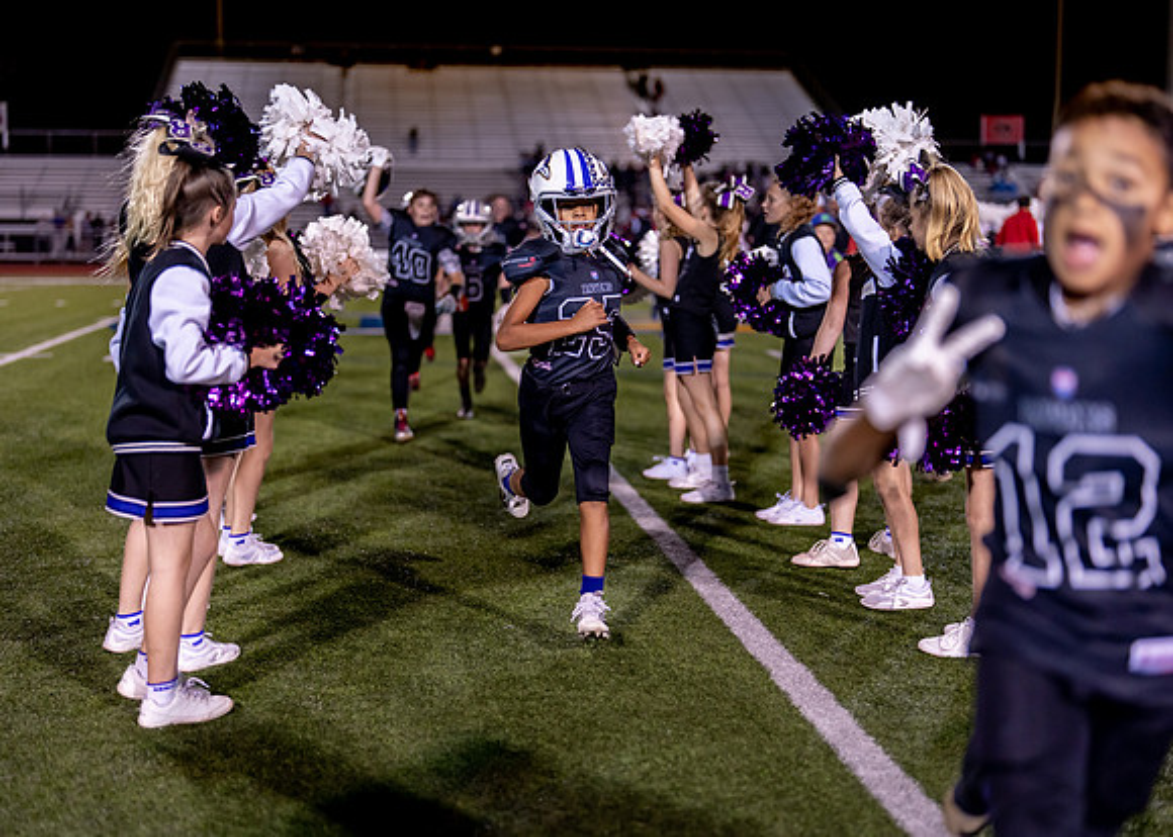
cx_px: 586
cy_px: 418
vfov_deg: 27.0
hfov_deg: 37.2
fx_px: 1745
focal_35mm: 52
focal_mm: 50
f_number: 1.2
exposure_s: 1/1000
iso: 500
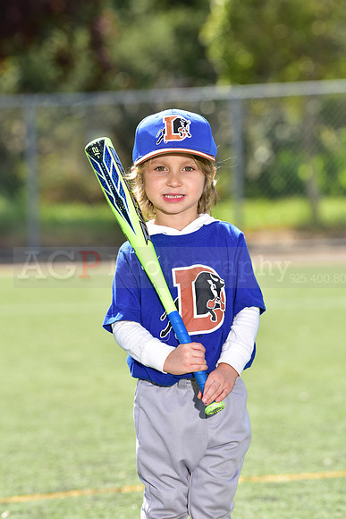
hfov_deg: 6.9
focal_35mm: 200
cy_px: 260
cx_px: 173
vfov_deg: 10.3
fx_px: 2881
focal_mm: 200
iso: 100
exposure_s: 1/250
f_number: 5.6
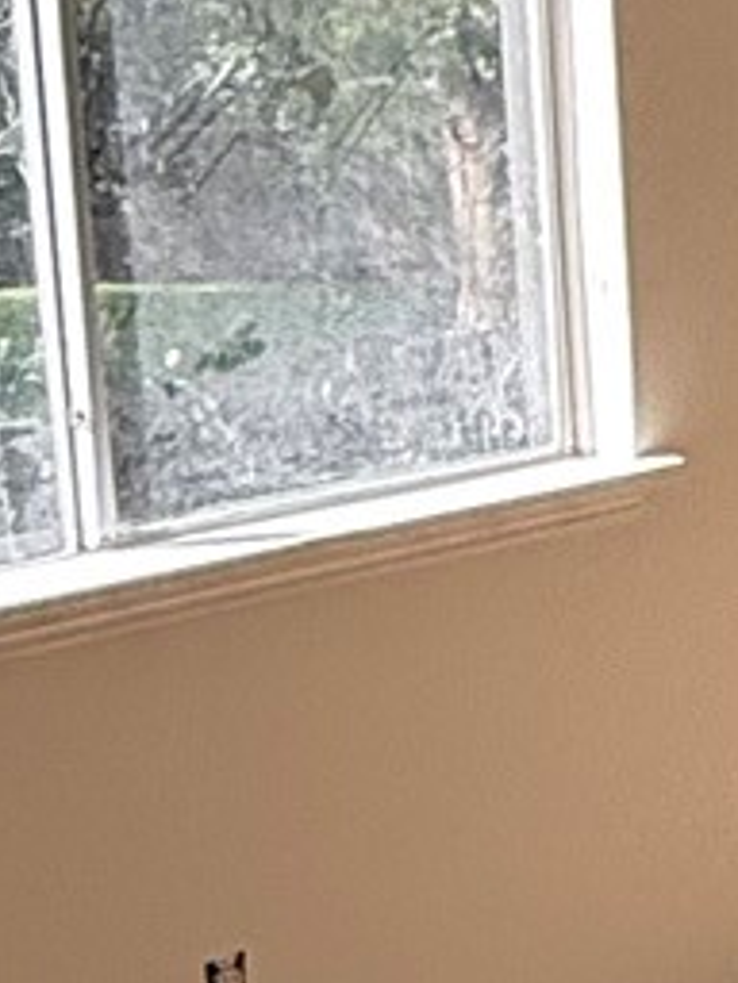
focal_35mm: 112
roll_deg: +0.5
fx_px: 3184
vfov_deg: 17.6
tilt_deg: -10.0
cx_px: 1461
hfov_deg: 11.9
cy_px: 526
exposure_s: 1/395
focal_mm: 2.22
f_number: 2.2
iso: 64
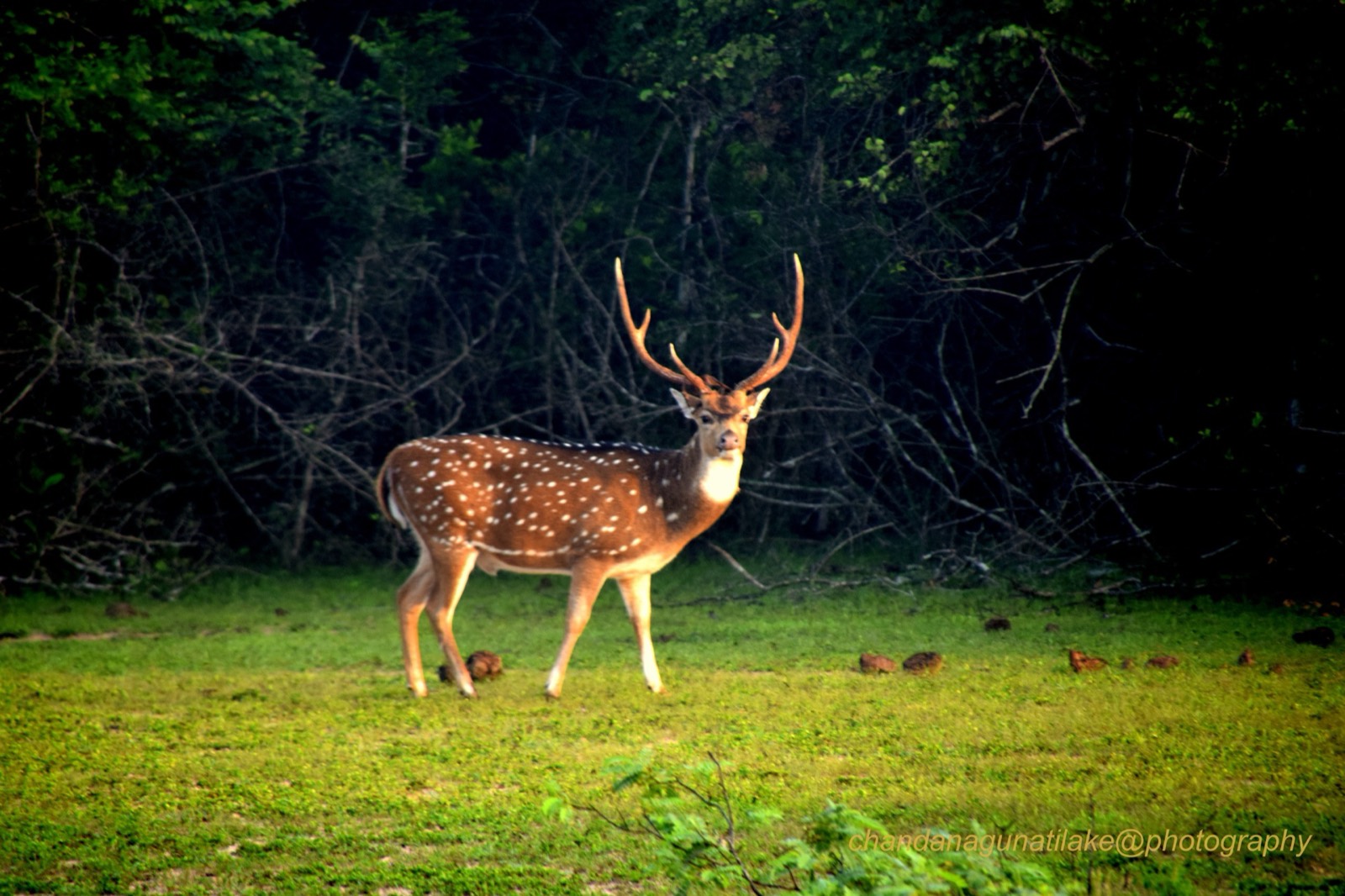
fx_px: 16808
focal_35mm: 450
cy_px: 448
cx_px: 672
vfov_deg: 3.1
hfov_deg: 4.6
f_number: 6.3
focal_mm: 300
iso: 400
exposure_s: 1/125
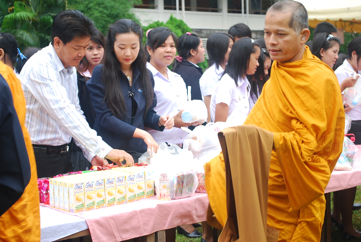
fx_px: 663
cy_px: 121
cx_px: 180
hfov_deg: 30.5
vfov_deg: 20.7
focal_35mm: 66
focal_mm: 44
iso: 200
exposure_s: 1/40
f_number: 5.3
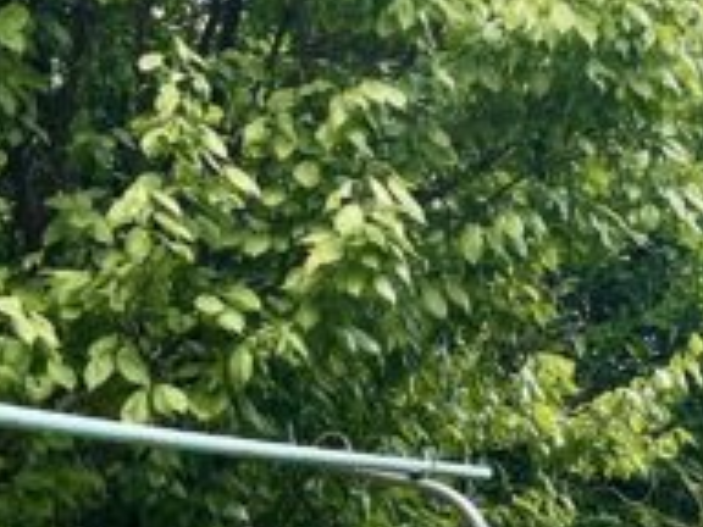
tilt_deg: -6.0
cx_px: 868
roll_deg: +0.7
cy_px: 849
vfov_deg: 10.2
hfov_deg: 13.7
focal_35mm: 139
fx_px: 2823
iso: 50
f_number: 1.6
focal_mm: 5.1
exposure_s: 1/935
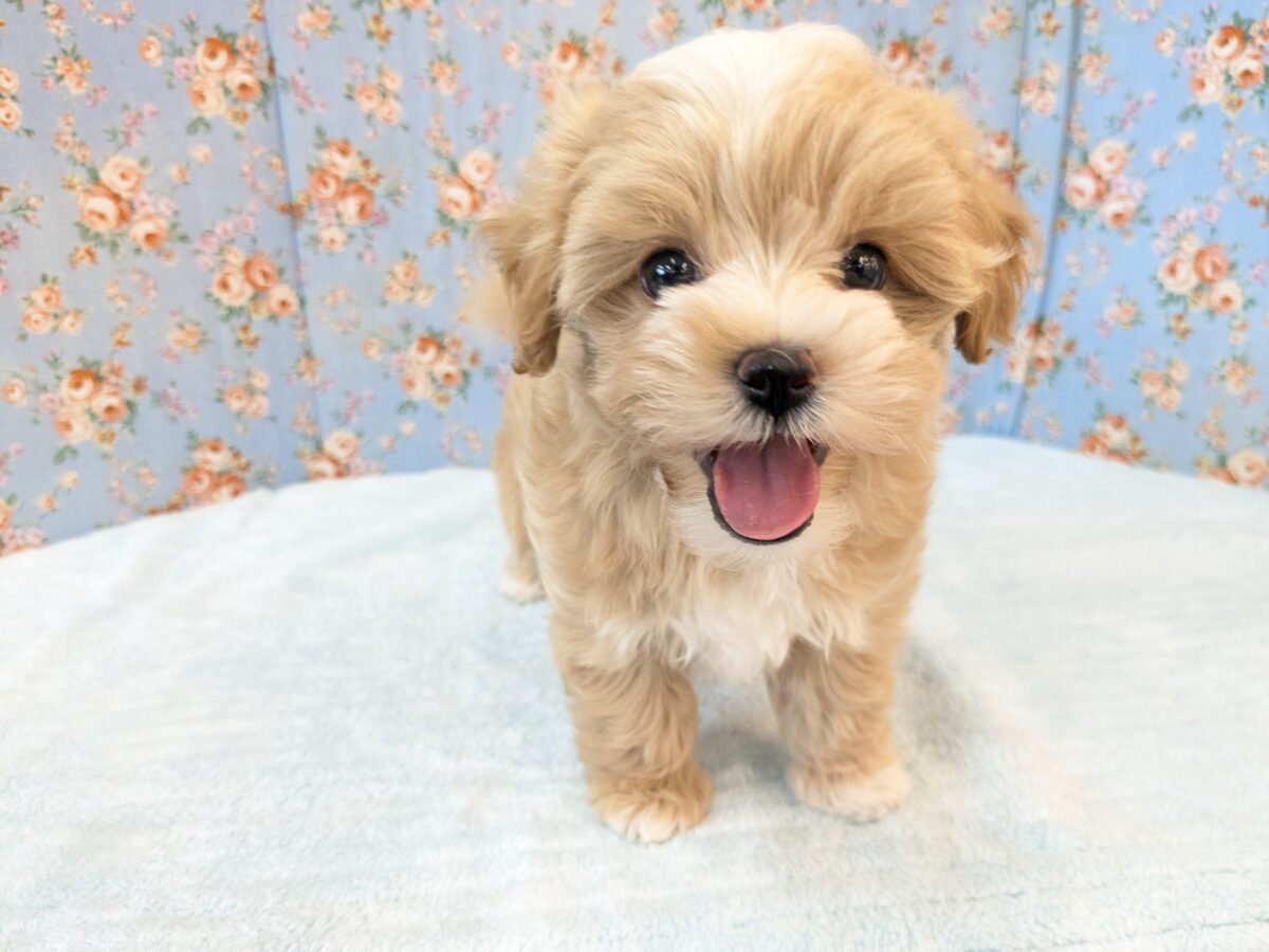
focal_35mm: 27
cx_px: 634
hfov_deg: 65.3
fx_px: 990
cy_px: 476
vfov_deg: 51.4
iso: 191
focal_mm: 4.38
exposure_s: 1/99.9
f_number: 1.73
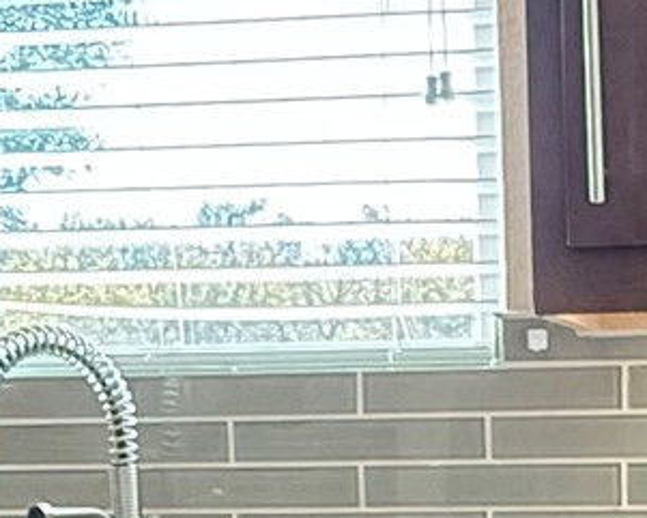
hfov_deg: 20.1
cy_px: 772
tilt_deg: -10.0
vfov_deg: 15.3
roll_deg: +1.5
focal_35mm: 93
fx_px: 1781
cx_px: 598
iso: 640
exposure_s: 1/120
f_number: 2.2
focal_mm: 2.22
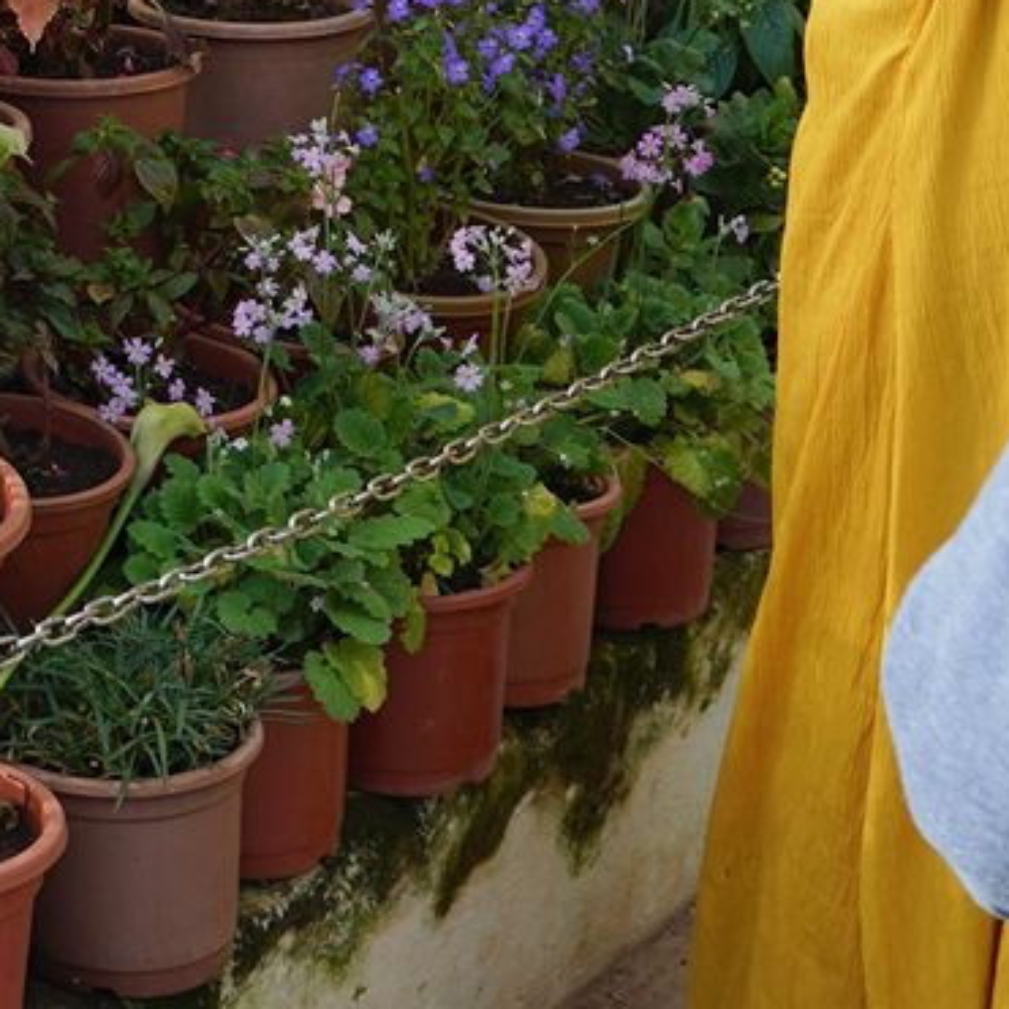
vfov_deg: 15.4
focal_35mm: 110
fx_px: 3628
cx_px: -435
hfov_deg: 14.9
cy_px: -114
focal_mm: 24
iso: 200
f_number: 6.3
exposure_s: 1/100
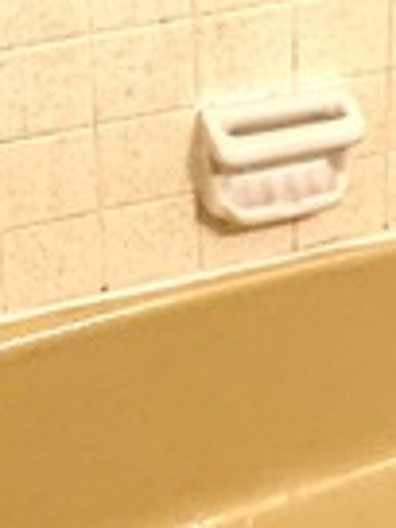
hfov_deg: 13.3
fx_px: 1693
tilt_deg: -23.4
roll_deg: +0.8
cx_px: 303
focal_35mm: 111
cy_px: -167
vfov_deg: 16.7
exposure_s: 1/60
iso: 160
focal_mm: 2.22
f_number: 2.2
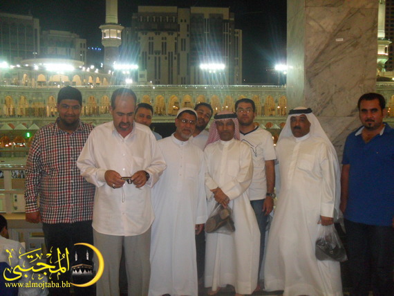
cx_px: 197
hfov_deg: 52.6
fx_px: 399
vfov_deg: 40.7
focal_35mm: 35
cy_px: 148
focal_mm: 6.3
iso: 200
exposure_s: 1/45
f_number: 3
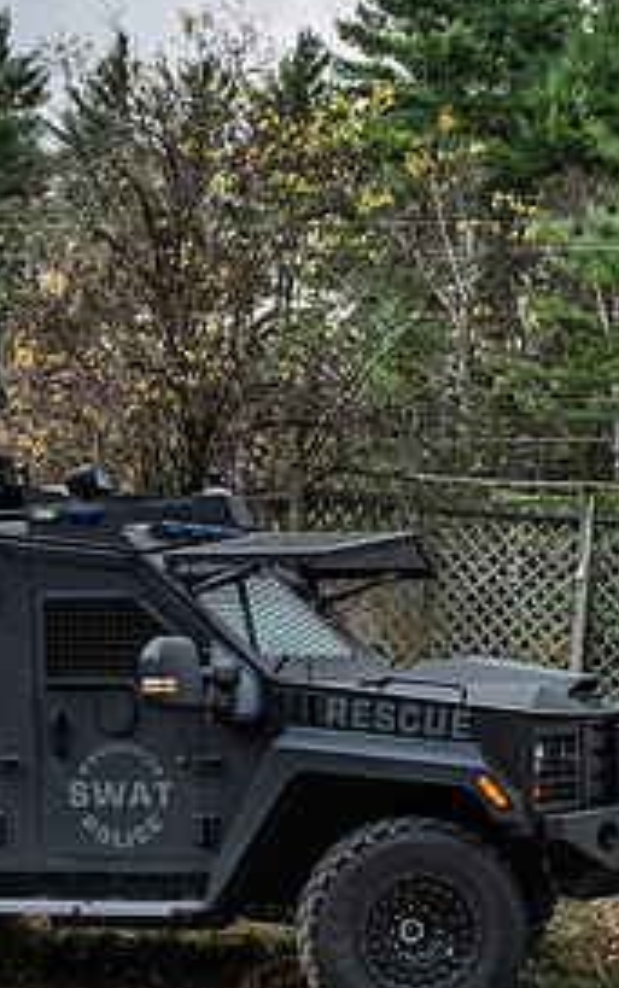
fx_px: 1886
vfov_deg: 28.7
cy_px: 802
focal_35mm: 70
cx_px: 615
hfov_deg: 18.2
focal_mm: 24
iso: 3200
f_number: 6.3
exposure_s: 1/2000
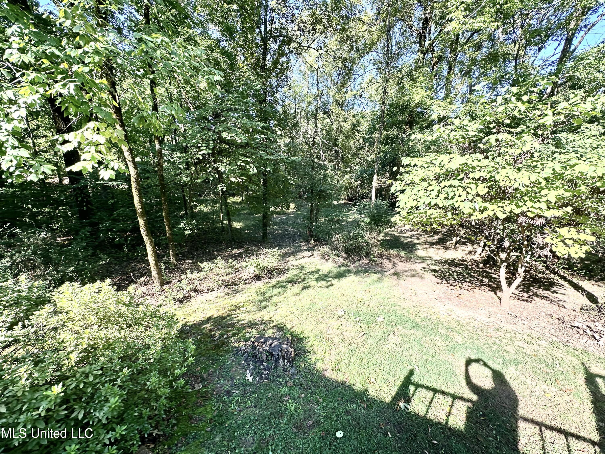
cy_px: 227
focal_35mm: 14
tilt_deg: -16.0
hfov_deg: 102.1
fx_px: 245
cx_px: 302
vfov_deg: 85.7
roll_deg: -3.6
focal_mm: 2.22
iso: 40
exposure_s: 1/201
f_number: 2.2
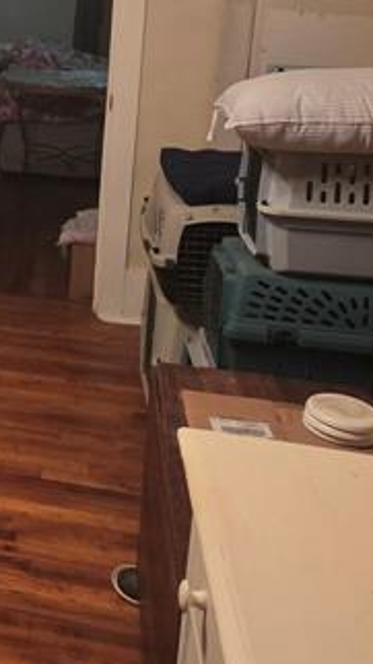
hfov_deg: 22.3
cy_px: 132
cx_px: -173
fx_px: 792
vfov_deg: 43.3
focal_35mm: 45
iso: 320
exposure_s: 1/60
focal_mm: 2.2
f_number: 1.9
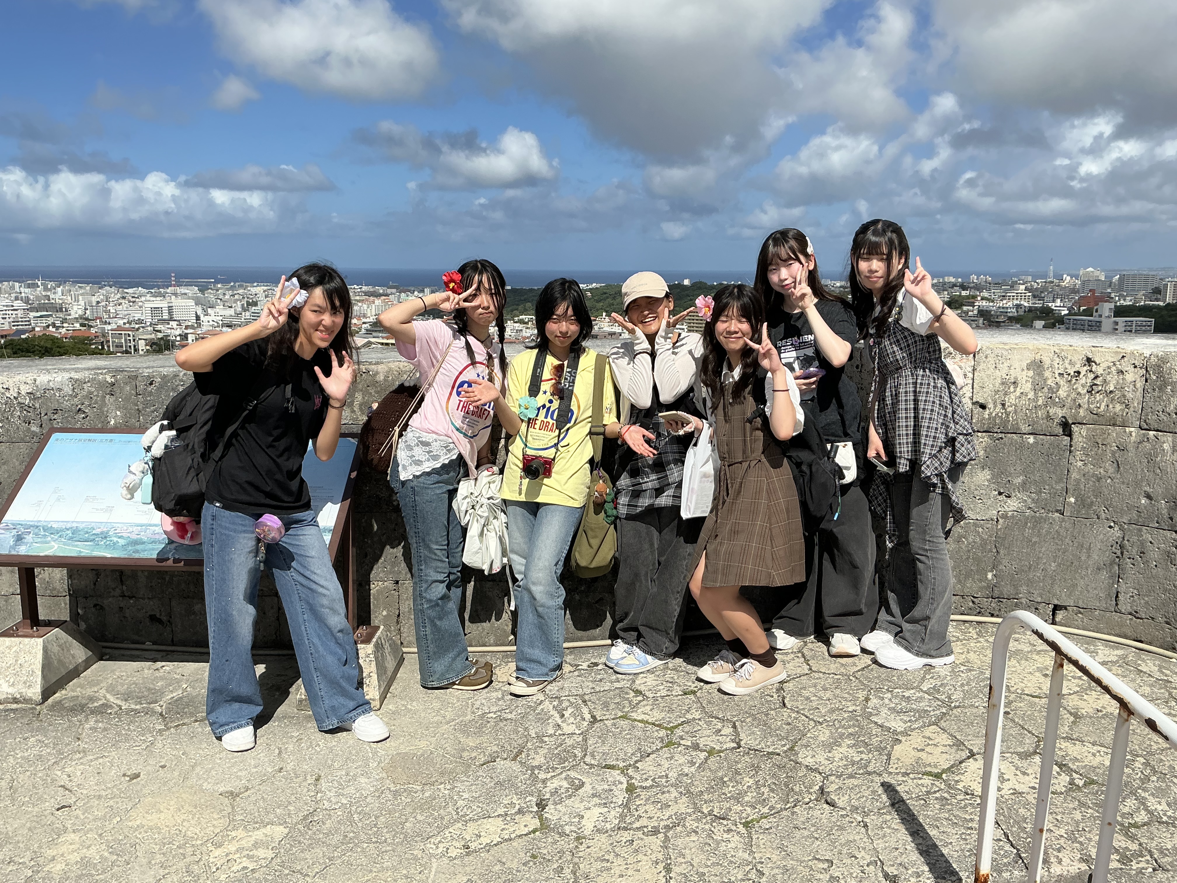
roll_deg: +0.1
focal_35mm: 28
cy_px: 442
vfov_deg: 49.7
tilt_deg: -9.6
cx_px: 588
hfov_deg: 63.4
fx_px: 952
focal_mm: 3
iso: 25
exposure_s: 1/3788
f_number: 1.8
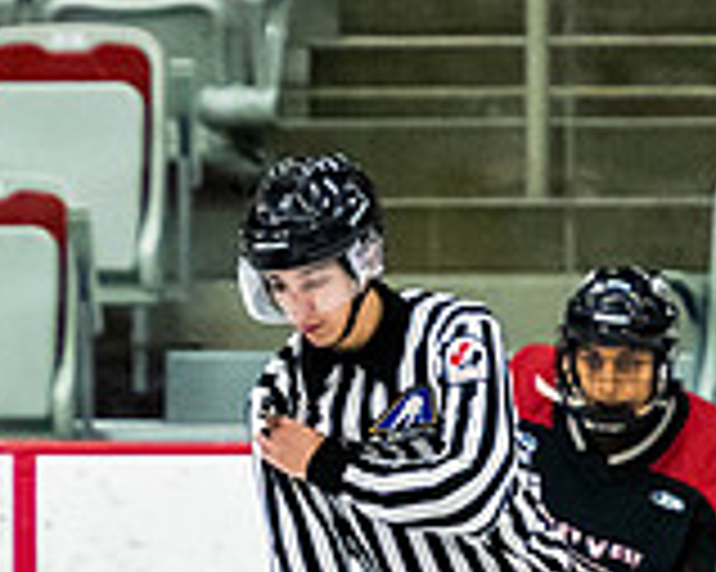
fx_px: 18869
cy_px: 831
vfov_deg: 1.7
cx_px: 104
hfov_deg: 2.2
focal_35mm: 891
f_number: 2.8
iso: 2800
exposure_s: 1/640
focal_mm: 145
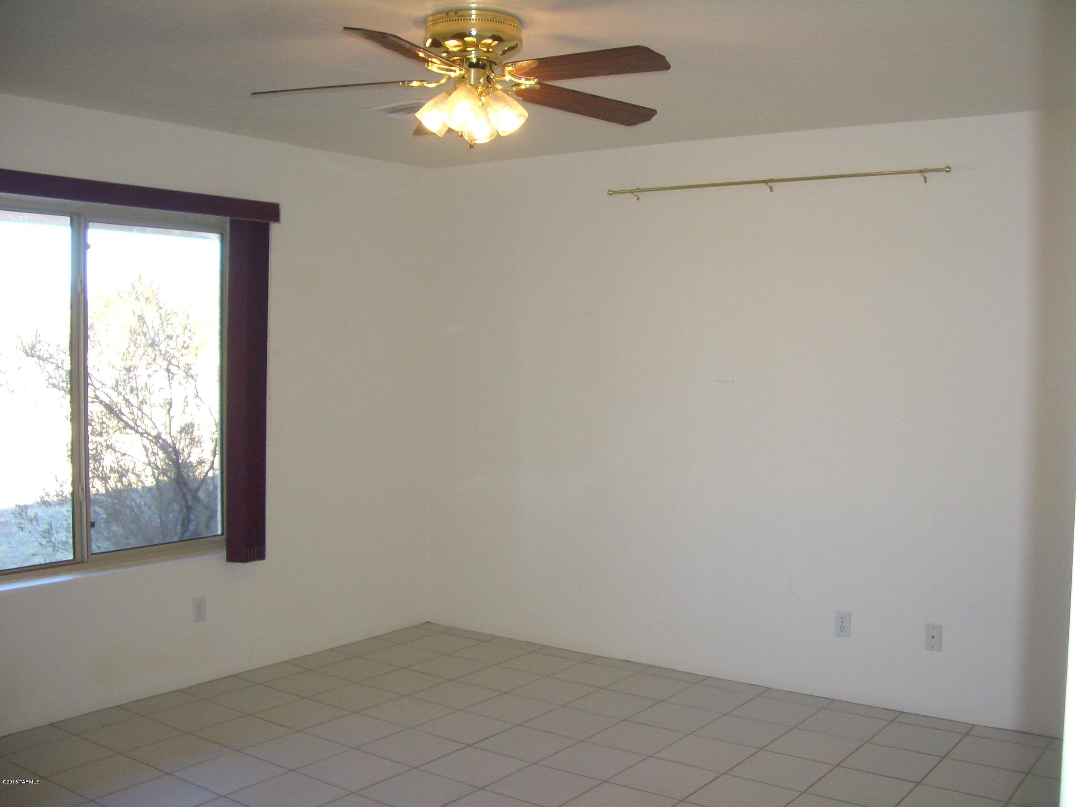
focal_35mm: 35
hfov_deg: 52.6
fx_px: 1088
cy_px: 404
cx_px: 538
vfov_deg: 40.7
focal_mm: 5.8
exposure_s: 1/60
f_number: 2.6
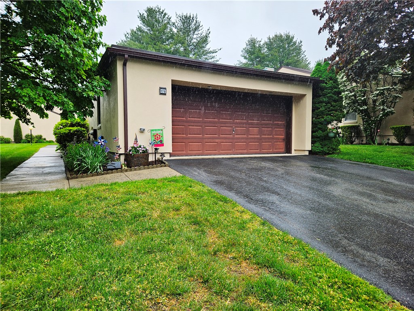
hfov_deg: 73.9
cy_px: 156
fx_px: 275
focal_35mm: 23
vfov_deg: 58.9
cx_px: 207
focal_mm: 5.4
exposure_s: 1/360
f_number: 1.8
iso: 25
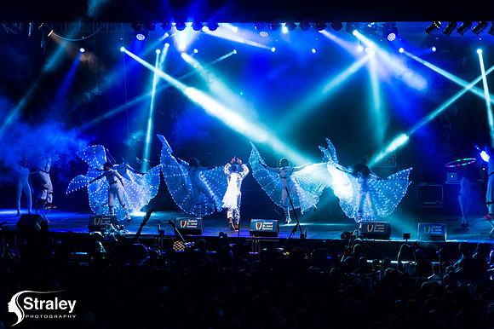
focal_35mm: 150
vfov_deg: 9.1
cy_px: 164
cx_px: 247
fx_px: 2057
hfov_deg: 13.7
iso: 4000
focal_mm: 150
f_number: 5.6
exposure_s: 1/200
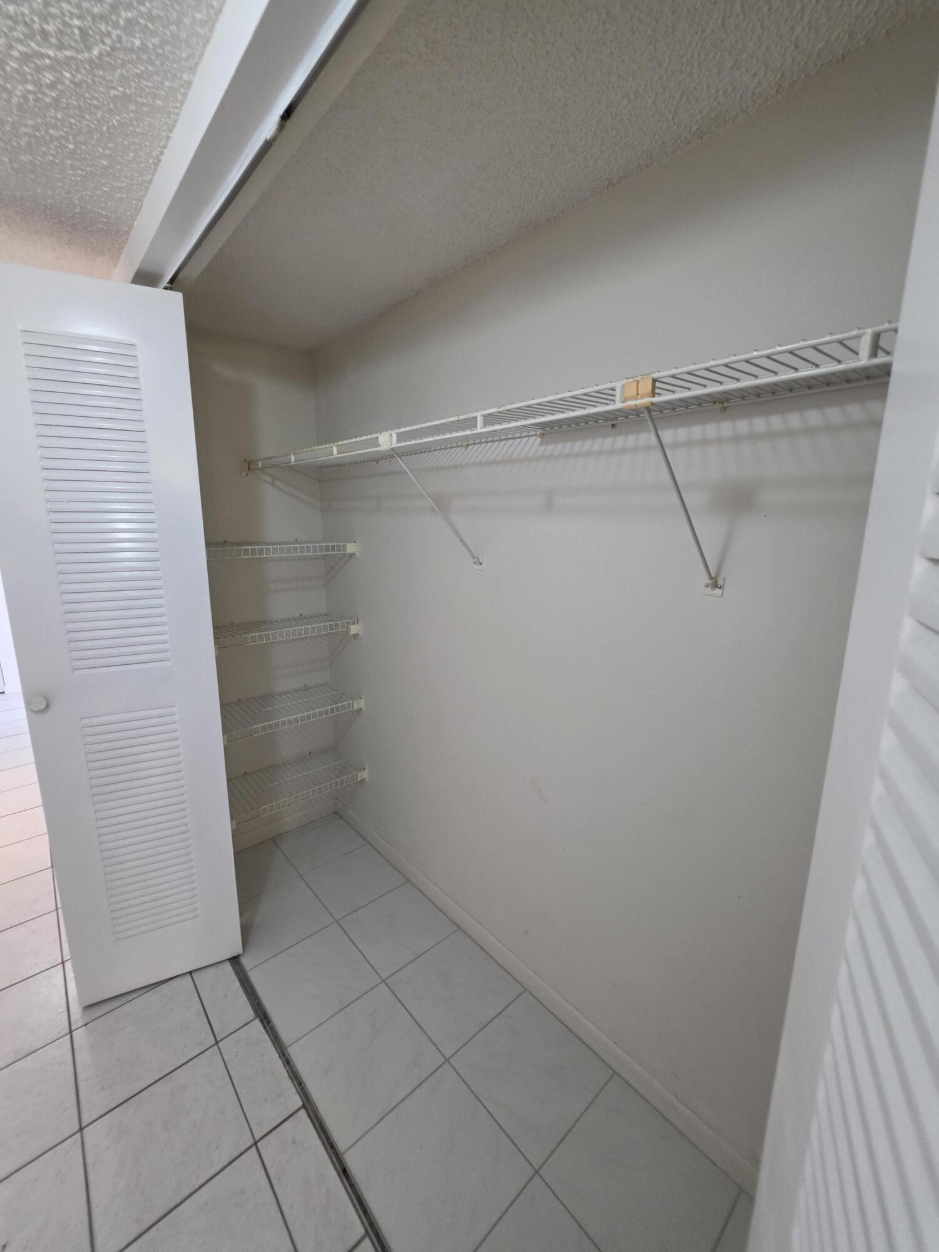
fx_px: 470
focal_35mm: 13
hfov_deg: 89.9
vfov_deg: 106.2
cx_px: 470
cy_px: 626
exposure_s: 1/60
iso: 320
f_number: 1.9
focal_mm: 2.2
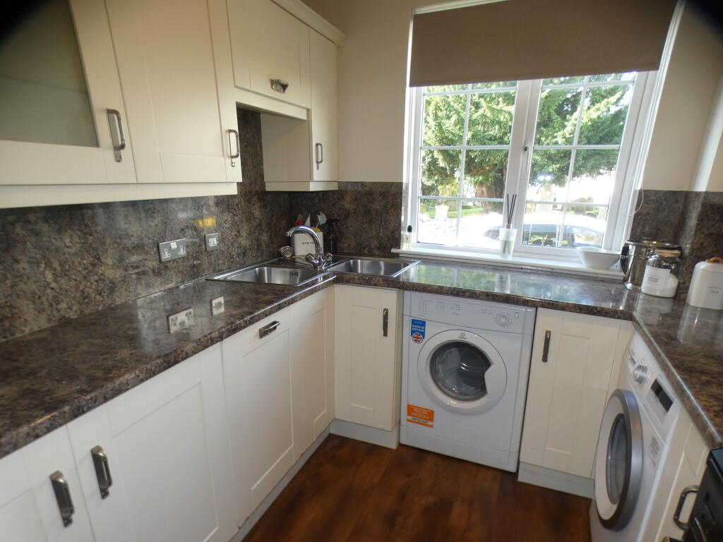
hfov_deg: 81.7
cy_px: 271
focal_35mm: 20
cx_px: 362
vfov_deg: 66.0
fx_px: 418
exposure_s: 1/60
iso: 125
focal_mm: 3.6
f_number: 2.8
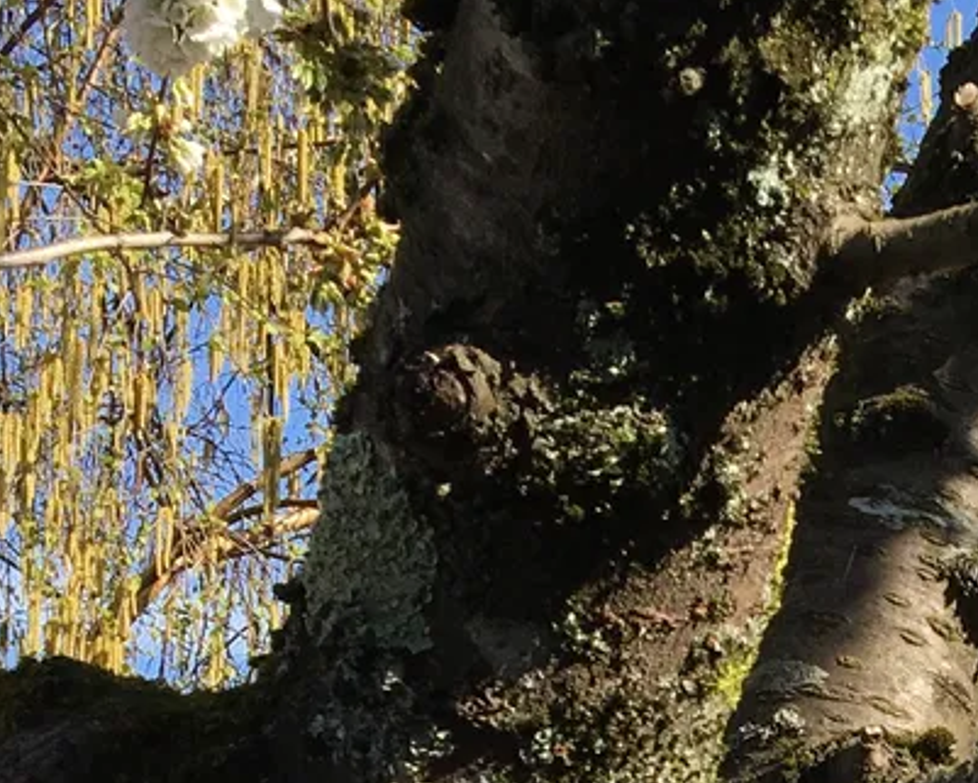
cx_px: 1146
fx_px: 3272
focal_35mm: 113
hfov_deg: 16.4
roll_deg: +0.5
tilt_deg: +9.1
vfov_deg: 12.7
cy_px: 1320
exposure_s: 1/818
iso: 25
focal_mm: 4.15
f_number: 2.2
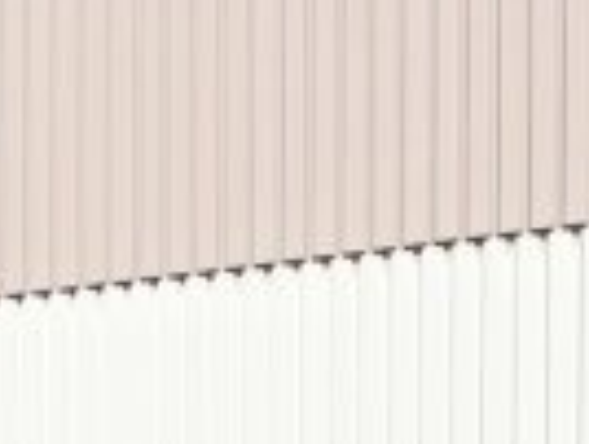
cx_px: 220
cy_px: 862
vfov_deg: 11.0
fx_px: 2114
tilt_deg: +0.7
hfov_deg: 15.8
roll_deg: +0.0
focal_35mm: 124
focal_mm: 5.7
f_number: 1.5
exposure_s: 1/1079
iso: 50
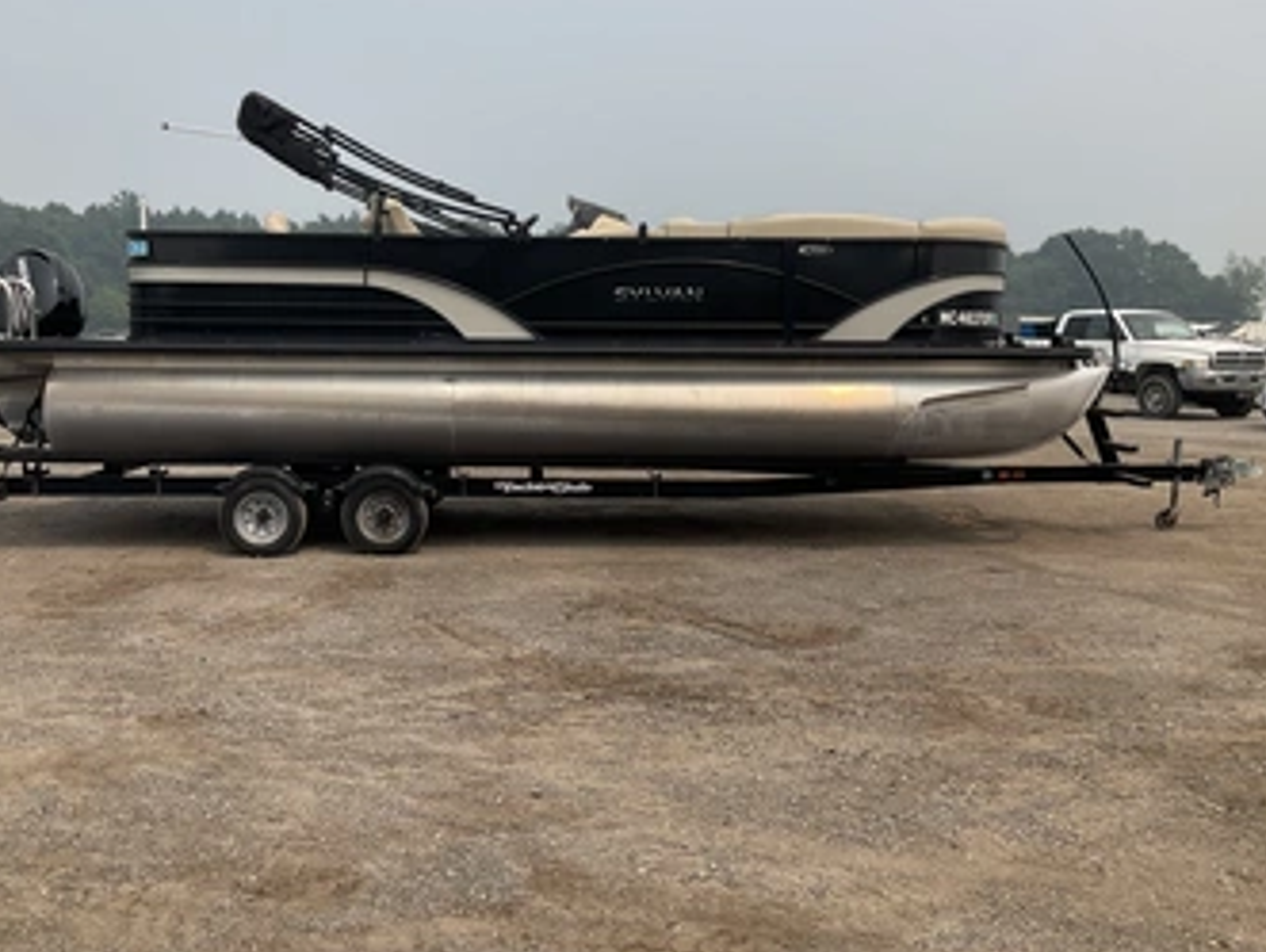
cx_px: 562
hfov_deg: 52.5
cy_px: 413
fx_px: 1281
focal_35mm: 35
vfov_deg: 40.7
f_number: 1.8
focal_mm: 3
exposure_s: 1/2427
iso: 25
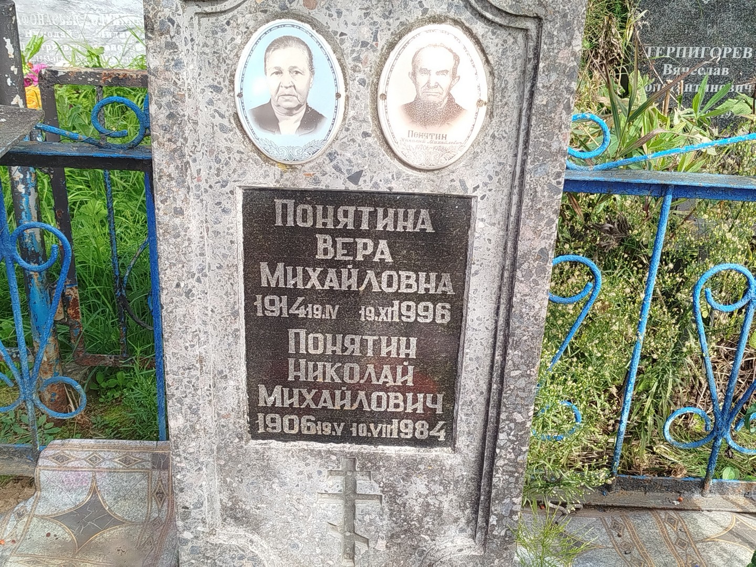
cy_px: 284
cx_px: 378
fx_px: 1048
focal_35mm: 48
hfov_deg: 39.7
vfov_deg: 30.3
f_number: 1.7
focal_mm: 5.31
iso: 50
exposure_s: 1/361
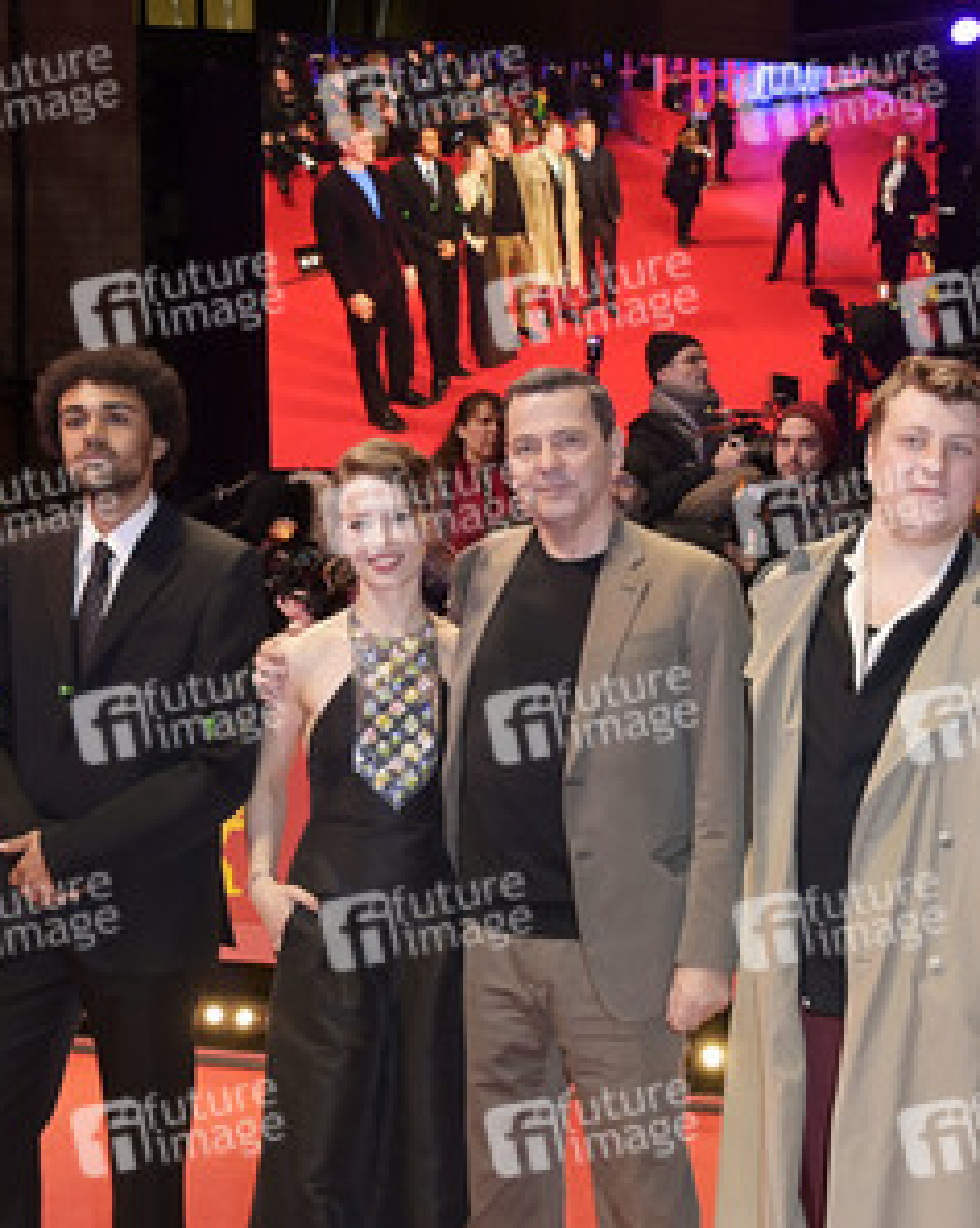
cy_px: 612
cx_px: 482
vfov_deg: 33.0
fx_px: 2070
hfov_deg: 26.6
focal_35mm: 57
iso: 1600
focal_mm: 40
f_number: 5.6
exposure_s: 1/250
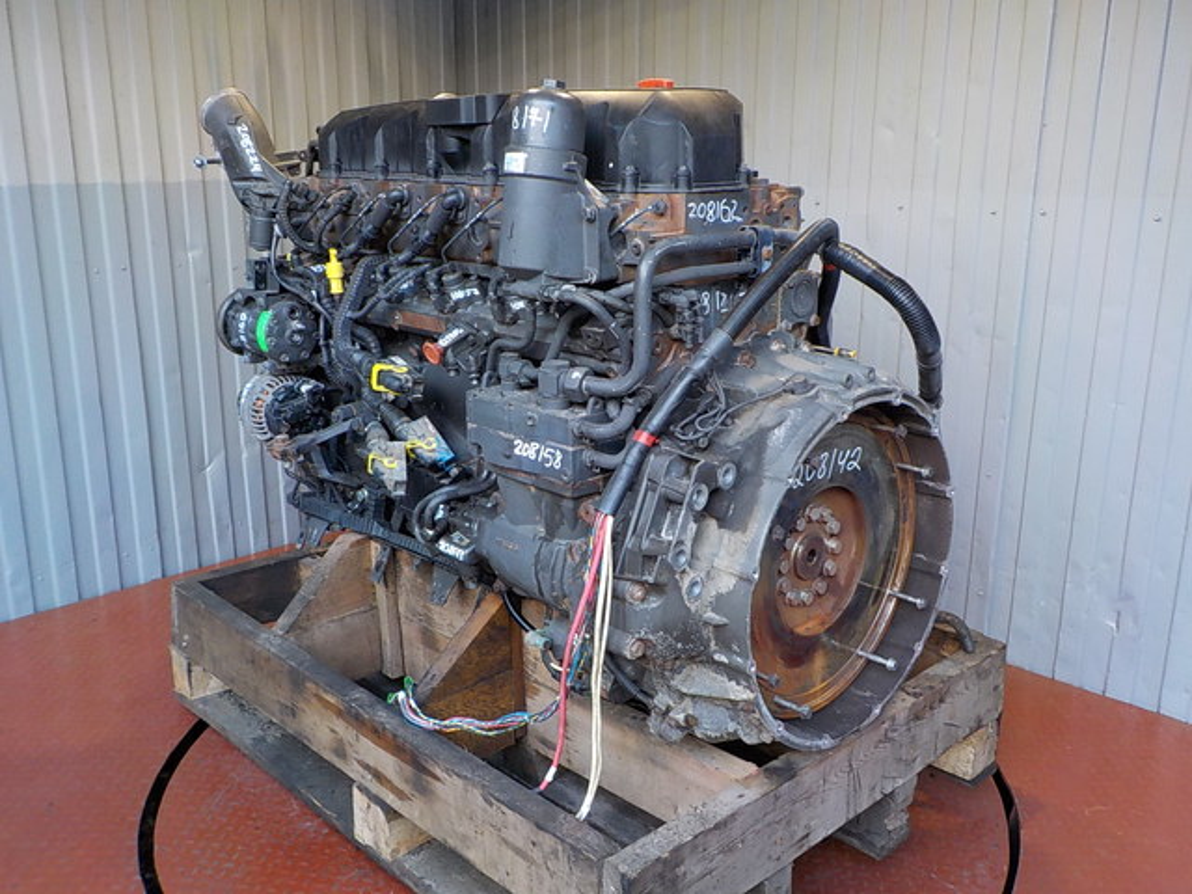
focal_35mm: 30
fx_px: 1033
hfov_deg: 60.0
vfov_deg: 46.8
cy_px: 447
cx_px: 596
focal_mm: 4.1
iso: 160
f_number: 3.3
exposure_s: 1/30
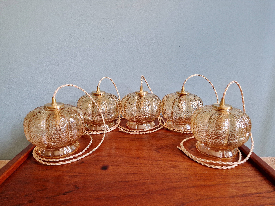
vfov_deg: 56.8
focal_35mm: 24
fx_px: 191
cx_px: 141
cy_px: 107
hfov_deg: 71.6
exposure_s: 1/50
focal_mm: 5.4
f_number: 1.8
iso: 160
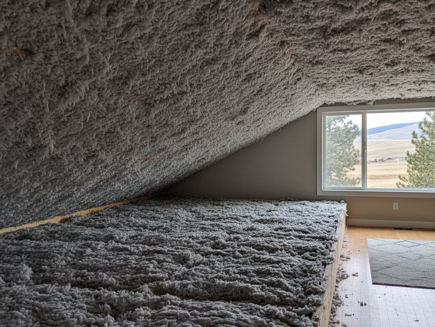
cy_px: 164
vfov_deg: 56.8
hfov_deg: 71.6
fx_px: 302
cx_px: 218
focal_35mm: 24
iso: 1050
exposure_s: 1/1019
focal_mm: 6.8
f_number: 1.68
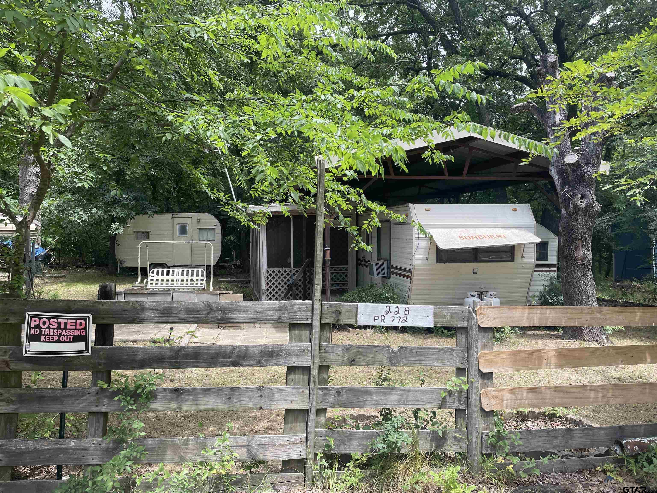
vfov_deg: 53.1
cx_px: 328
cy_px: 246
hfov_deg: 67.3
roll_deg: +1.5
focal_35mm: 26
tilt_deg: -1.2
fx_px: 493
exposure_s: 1/626
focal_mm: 4.2
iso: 32
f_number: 1.6
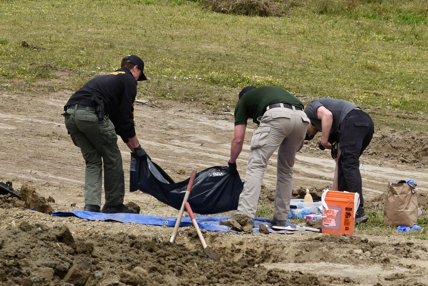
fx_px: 1332
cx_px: 214
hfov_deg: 18.3
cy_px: 143
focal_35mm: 112
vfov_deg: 12.2
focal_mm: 112
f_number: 6.3
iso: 200
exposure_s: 1/640
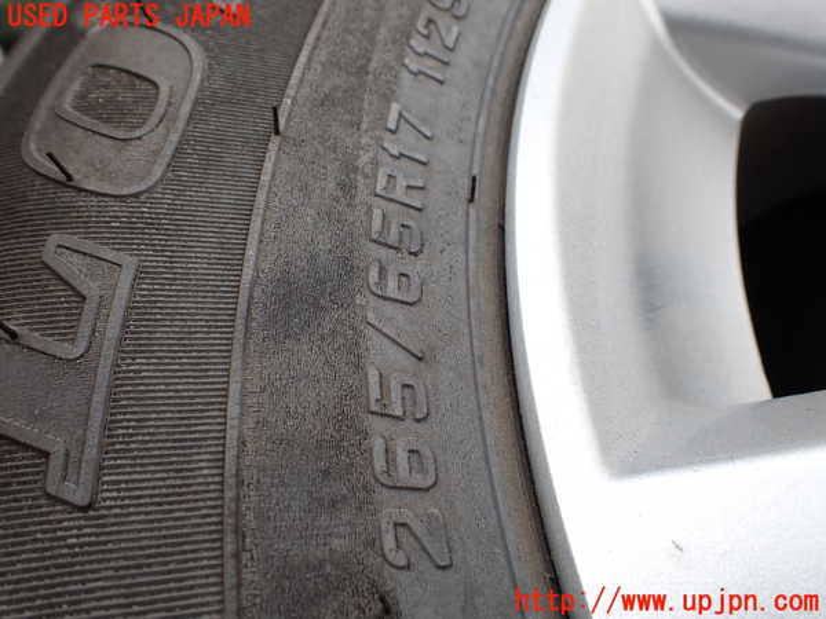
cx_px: 413
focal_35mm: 30
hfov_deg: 60.0
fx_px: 716
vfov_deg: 46.8
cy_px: 310
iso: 100
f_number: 3.2
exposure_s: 1/640
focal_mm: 5.4
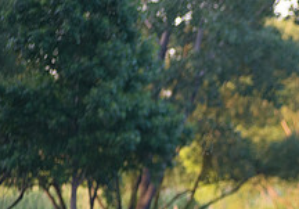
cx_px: 399
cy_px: 245
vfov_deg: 2.8
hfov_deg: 4.0
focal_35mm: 506
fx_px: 4266
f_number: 2.8
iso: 1600
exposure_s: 1/1250
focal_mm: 155
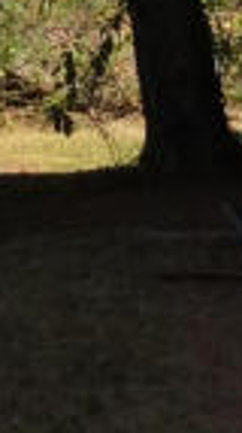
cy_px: -191
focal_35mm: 251
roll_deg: -0.1
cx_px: -145
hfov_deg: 4.8
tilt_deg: -1.7
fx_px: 2875
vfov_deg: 8.4
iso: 32
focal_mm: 3.3
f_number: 2.4
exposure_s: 1/923
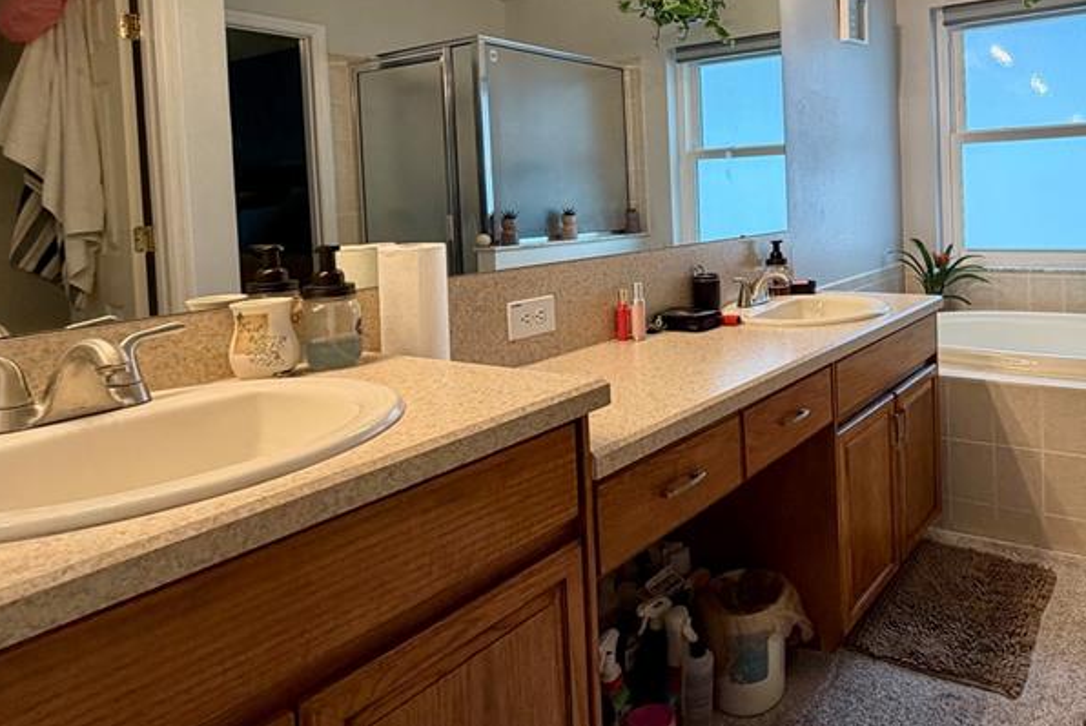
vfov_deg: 49.9
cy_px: 213
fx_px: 754
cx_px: 796
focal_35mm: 25
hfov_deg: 67.5
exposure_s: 1/60
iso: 160
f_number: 2.2
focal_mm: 2.22
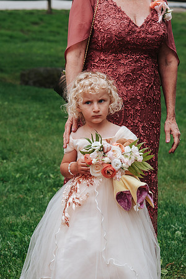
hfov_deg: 8.7
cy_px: 140
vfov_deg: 13.1
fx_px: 1220
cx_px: 82
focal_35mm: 157
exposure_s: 1/500
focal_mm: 105
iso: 220
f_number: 5.6
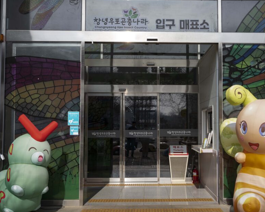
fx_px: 392
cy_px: 103
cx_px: 164
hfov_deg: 37.1
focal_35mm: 50
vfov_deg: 30.2
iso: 100
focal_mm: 40
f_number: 11
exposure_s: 1/160
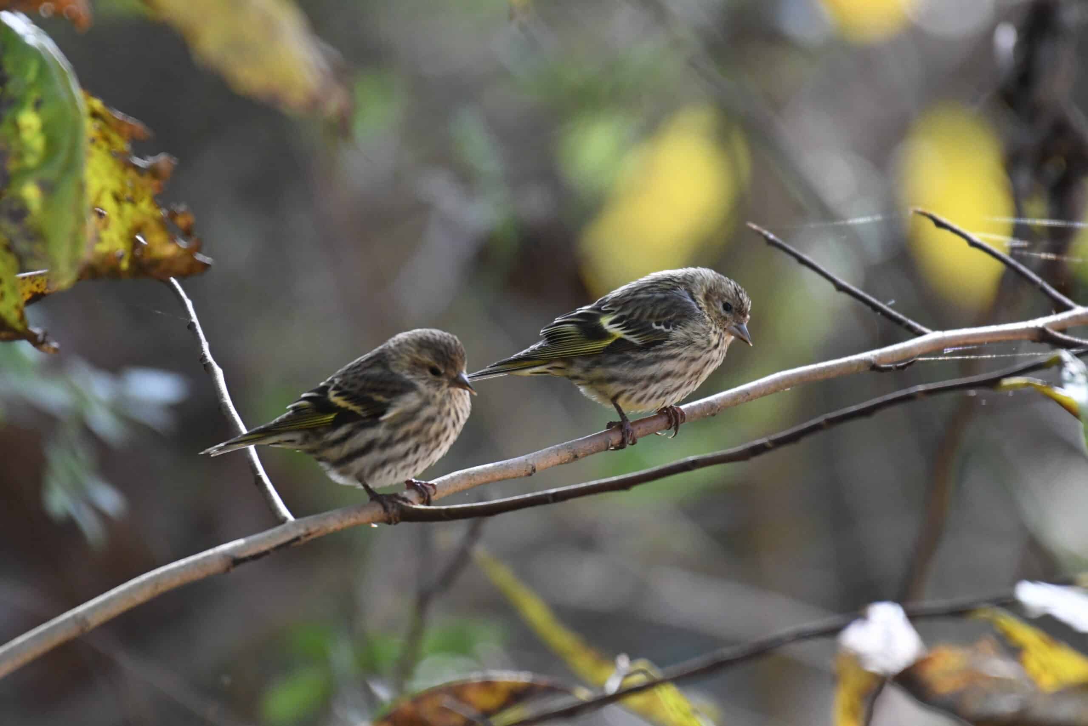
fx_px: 22666
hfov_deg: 2.7
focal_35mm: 750
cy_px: 363
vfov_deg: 1.8
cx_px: 544
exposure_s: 1/800
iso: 3200
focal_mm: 500
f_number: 5.6
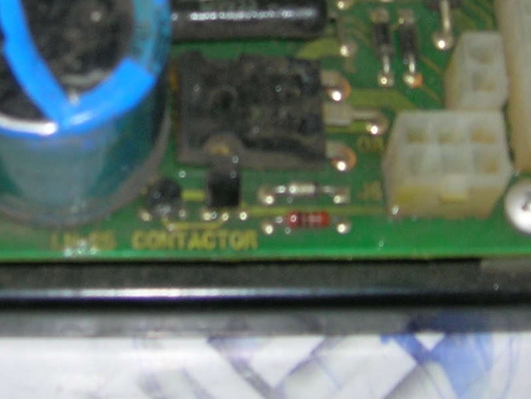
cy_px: 7
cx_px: 143
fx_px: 1504
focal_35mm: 98
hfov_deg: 19.9
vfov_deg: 14.9
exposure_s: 1/60.1
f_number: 2.9
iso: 50
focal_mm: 5.7
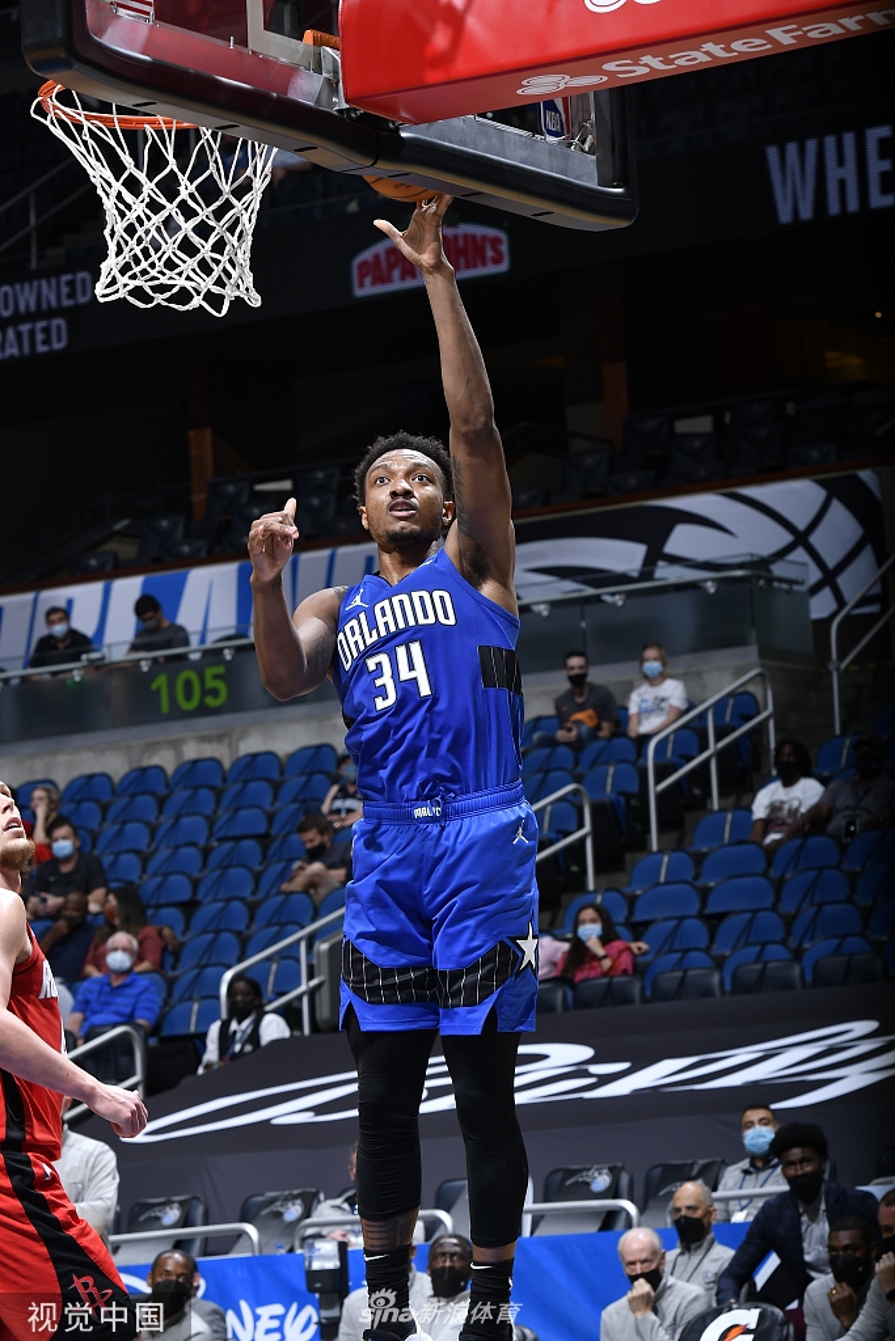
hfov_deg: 9.0
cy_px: 670
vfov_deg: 13.4
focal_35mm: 153
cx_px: 448
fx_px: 5703
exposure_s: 1/250
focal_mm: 102
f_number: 6.3
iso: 160
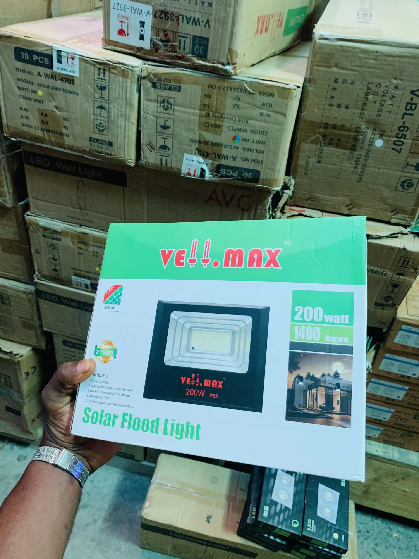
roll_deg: -9.6
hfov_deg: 53.1
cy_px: 280
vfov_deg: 67.3
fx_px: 420
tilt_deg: -34.4
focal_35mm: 26
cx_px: 210
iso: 200
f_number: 1.8
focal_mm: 4.25
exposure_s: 1/60
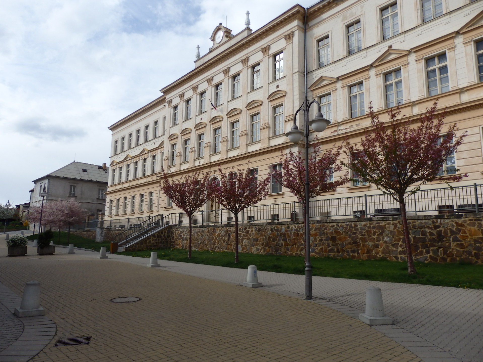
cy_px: 181
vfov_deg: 54.9
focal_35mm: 25
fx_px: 349
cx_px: 242
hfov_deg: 69.4
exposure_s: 1/160
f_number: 8.7
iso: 100
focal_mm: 4.5
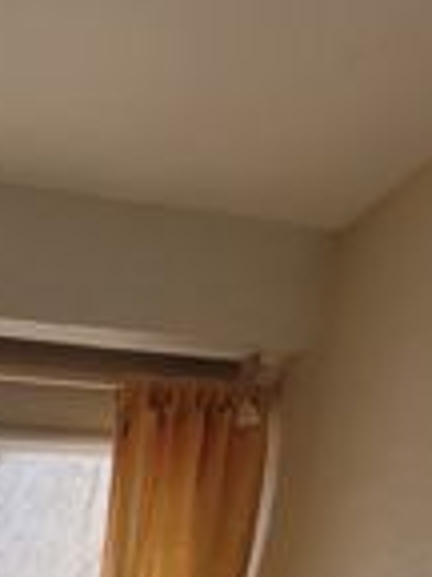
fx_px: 799
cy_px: 966
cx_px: -318
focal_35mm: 48
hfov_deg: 21.5
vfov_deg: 24.4
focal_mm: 1.74
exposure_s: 1/480
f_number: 2.2
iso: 40
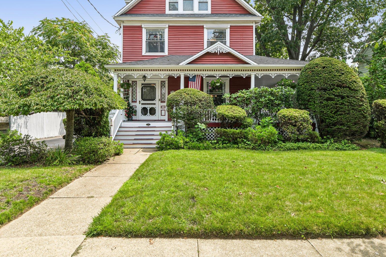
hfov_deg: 78.6
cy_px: 106
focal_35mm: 22
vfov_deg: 56.9
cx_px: 190
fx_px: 236
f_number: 9
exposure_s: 1/80
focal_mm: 17
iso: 160
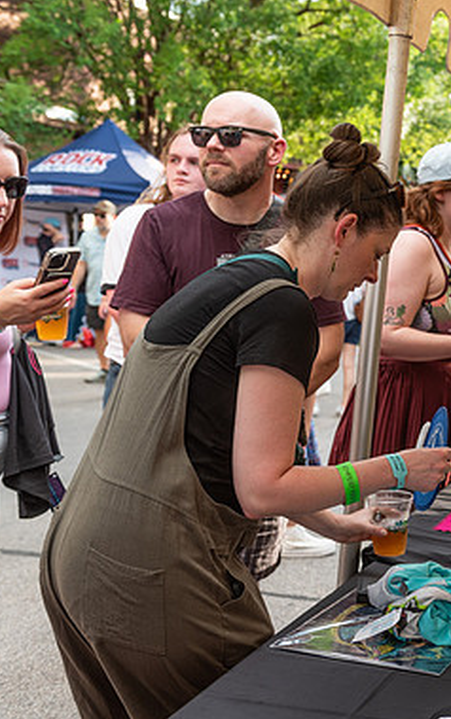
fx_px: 1100
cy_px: 360
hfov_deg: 21.8
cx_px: 506
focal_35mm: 56
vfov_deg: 36.3
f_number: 4.5
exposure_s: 1/320
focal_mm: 36
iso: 250
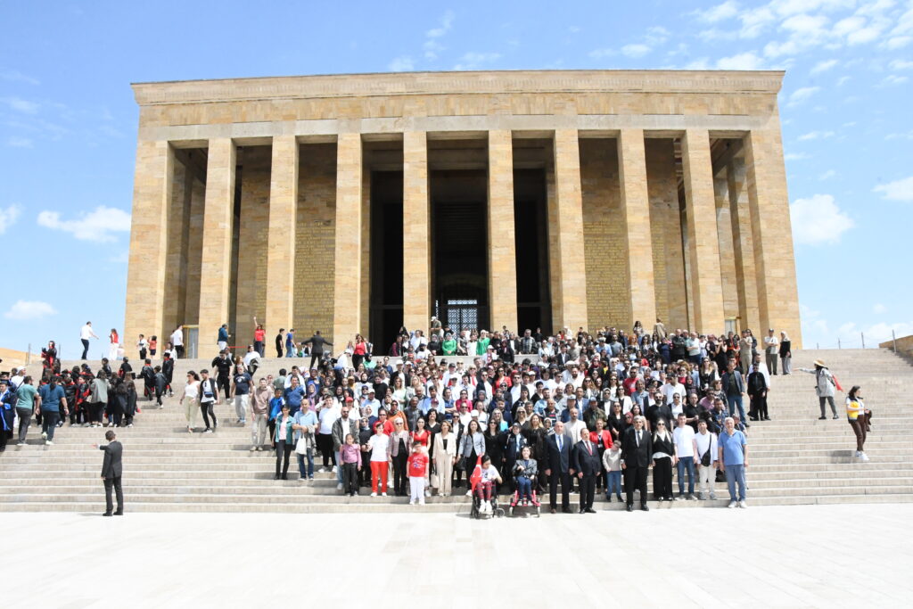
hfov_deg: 67.4
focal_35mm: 27
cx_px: 456
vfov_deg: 47.9
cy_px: 304
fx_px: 685
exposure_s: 1/1250
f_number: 18
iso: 3200
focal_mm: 18
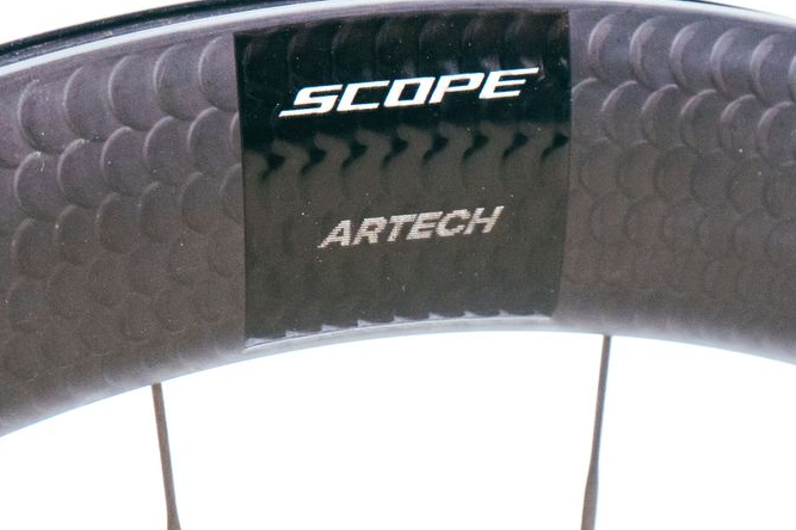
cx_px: 427
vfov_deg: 10.8
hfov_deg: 16.3
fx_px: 2784
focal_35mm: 126
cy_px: 110
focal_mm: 70
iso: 6400
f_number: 7.1
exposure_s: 1/125
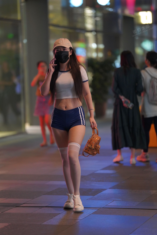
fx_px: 883
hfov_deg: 10.2
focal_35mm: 135
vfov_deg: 15.2
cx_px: 78
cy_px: 118
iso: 2500
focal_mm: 135
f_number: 1.8
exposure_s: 1/320
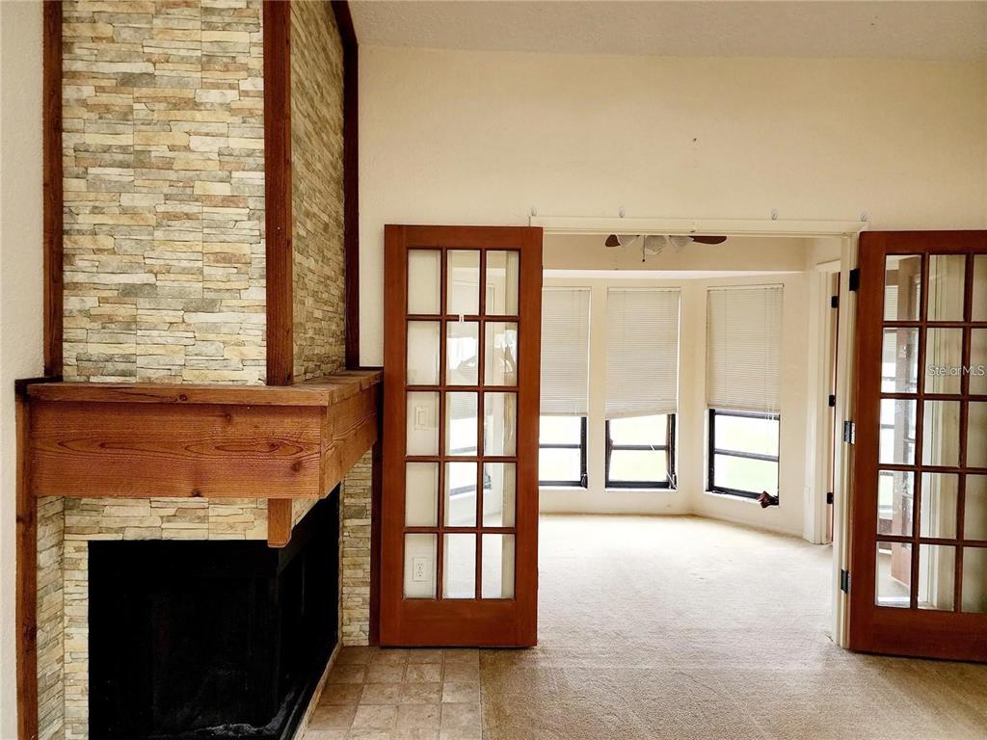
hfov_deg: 73.9
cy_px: 370
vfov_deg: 58.9
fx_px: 656
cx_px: 494
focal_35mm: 23
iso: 400
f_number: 1.8
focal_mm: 6.4
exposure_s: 1/120
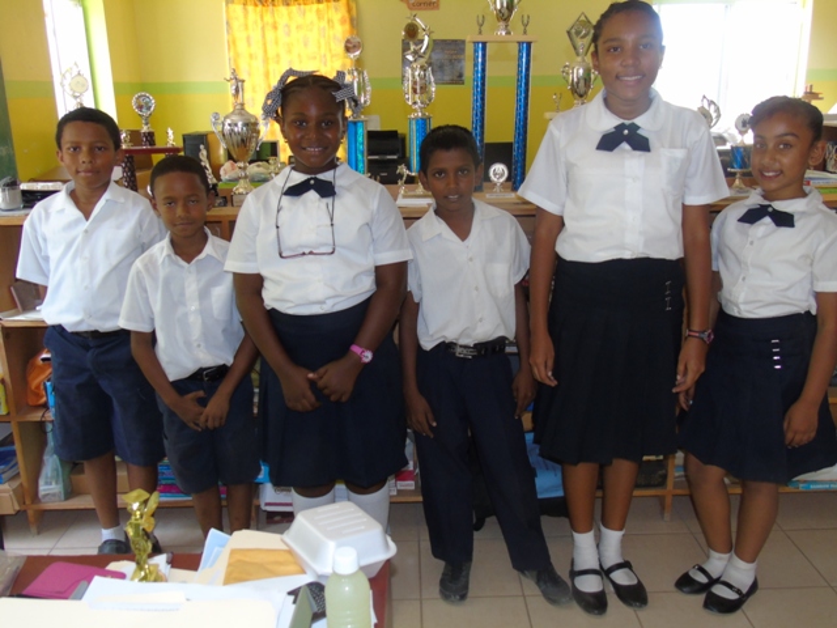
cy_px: 314
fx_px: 701
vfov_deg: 48.2
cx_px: 418
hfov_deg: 61.7
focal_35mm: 29
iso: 200
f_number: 3.6
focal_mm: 5.2
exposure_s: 1/40
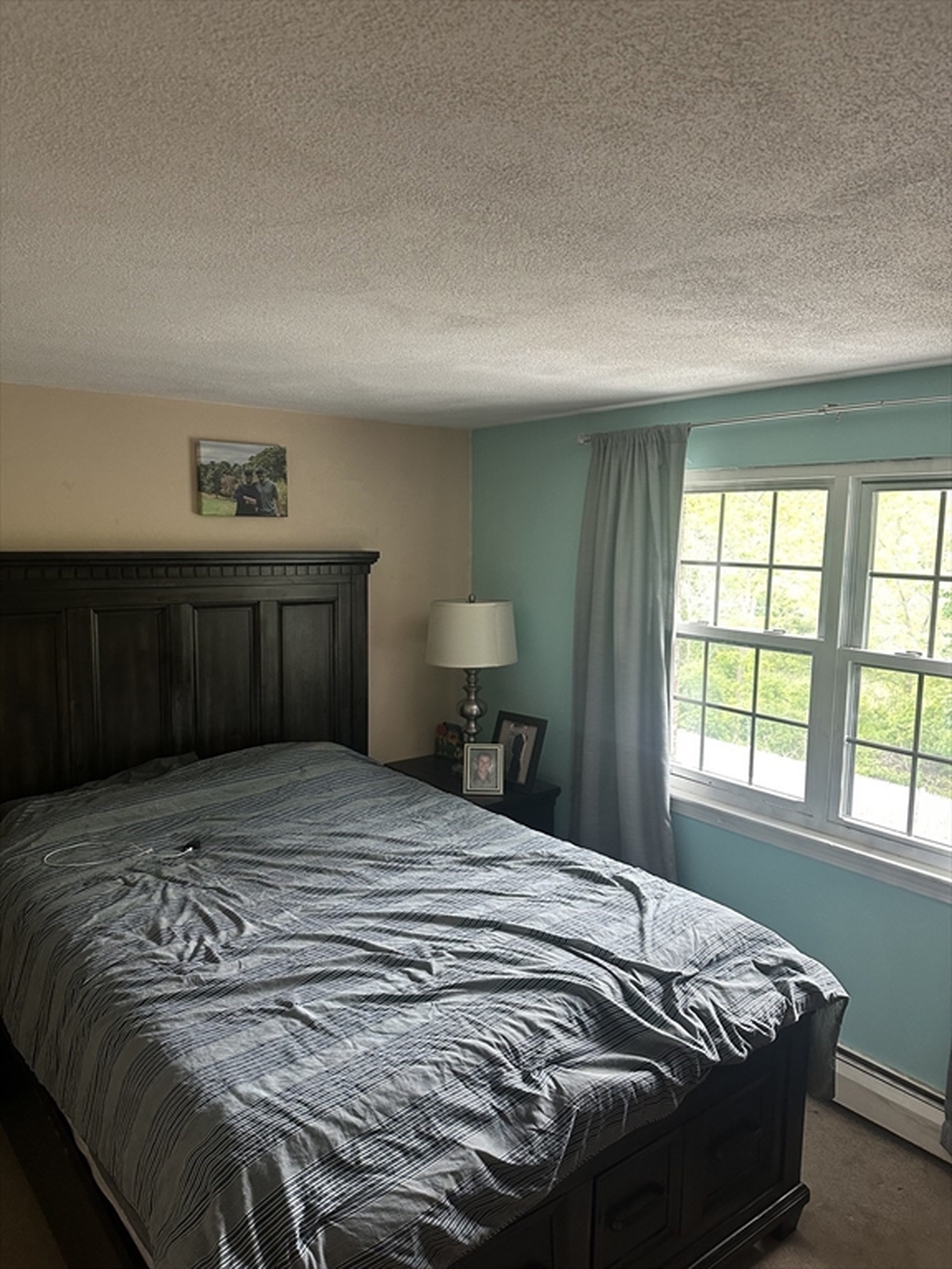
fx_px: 880
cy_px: 634
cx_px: 476
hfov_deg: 56.8
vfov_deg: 71.6
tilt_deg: -6.3
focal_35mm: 24
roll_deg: -1.0
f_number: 1.78
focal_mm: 6.86
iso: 250
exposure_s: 1/60
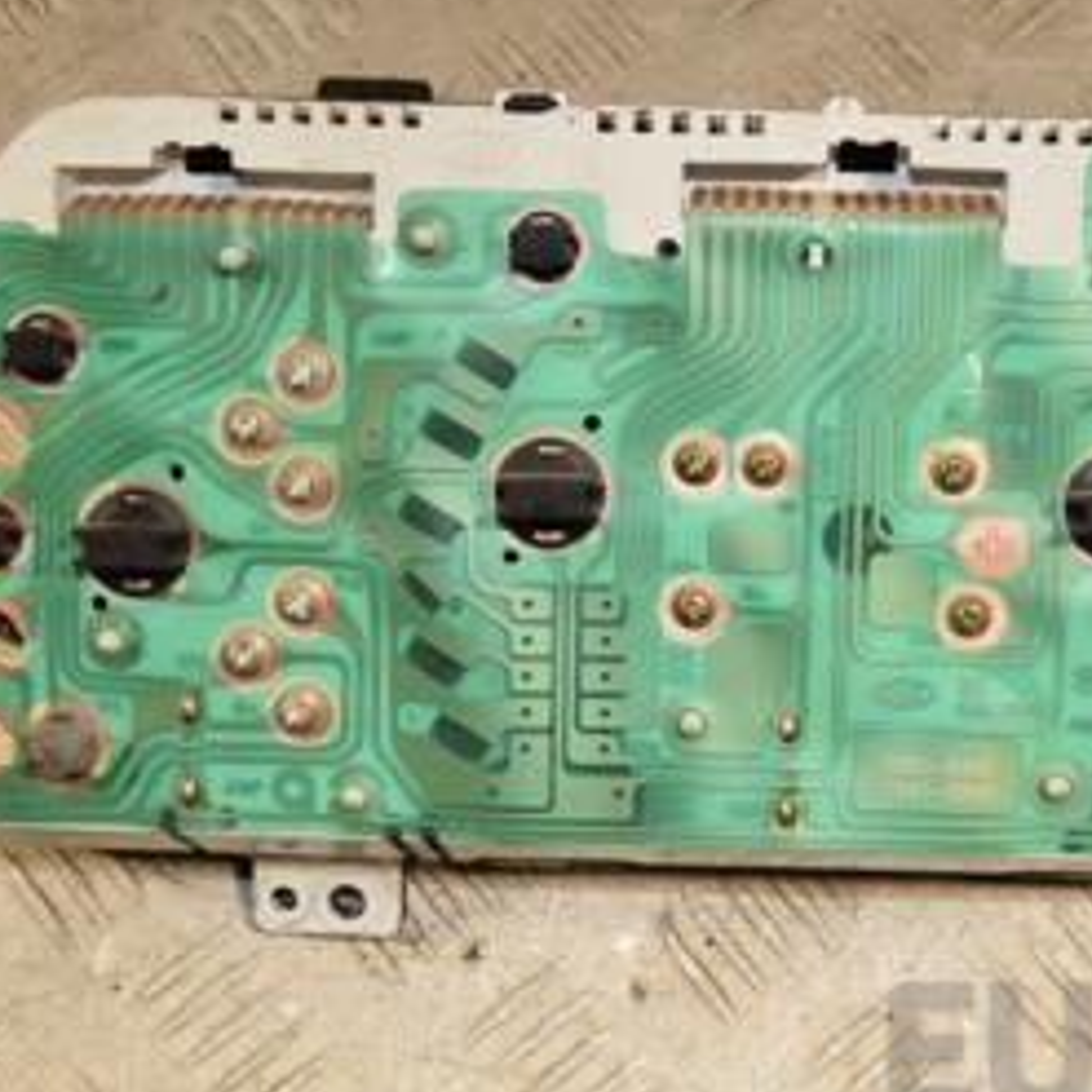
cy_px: 460
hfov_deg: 25.1
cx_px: 805
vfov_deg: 25.3
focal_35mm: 68
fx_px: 2427
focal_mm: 22
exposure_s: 1/200
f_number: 8
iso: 800
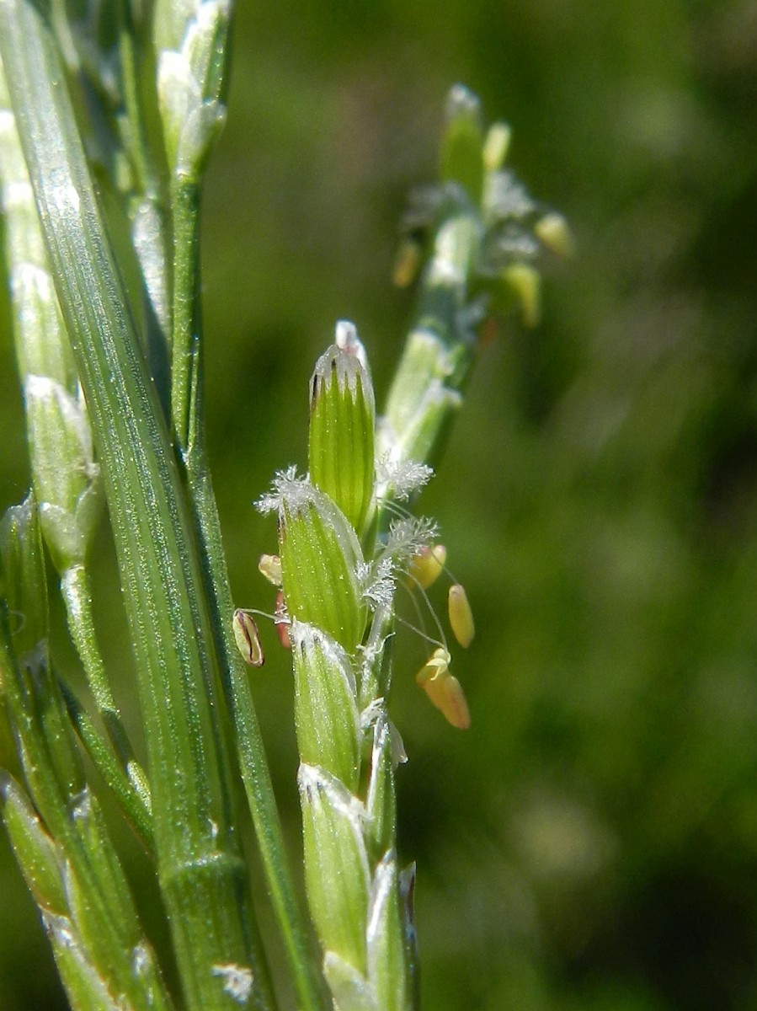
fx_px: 934
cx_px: 378
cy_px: 506
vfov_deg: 56.8
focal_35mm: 32
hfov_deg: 44.1
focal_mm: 5.6
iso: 160
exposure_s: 1/1000
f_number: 4
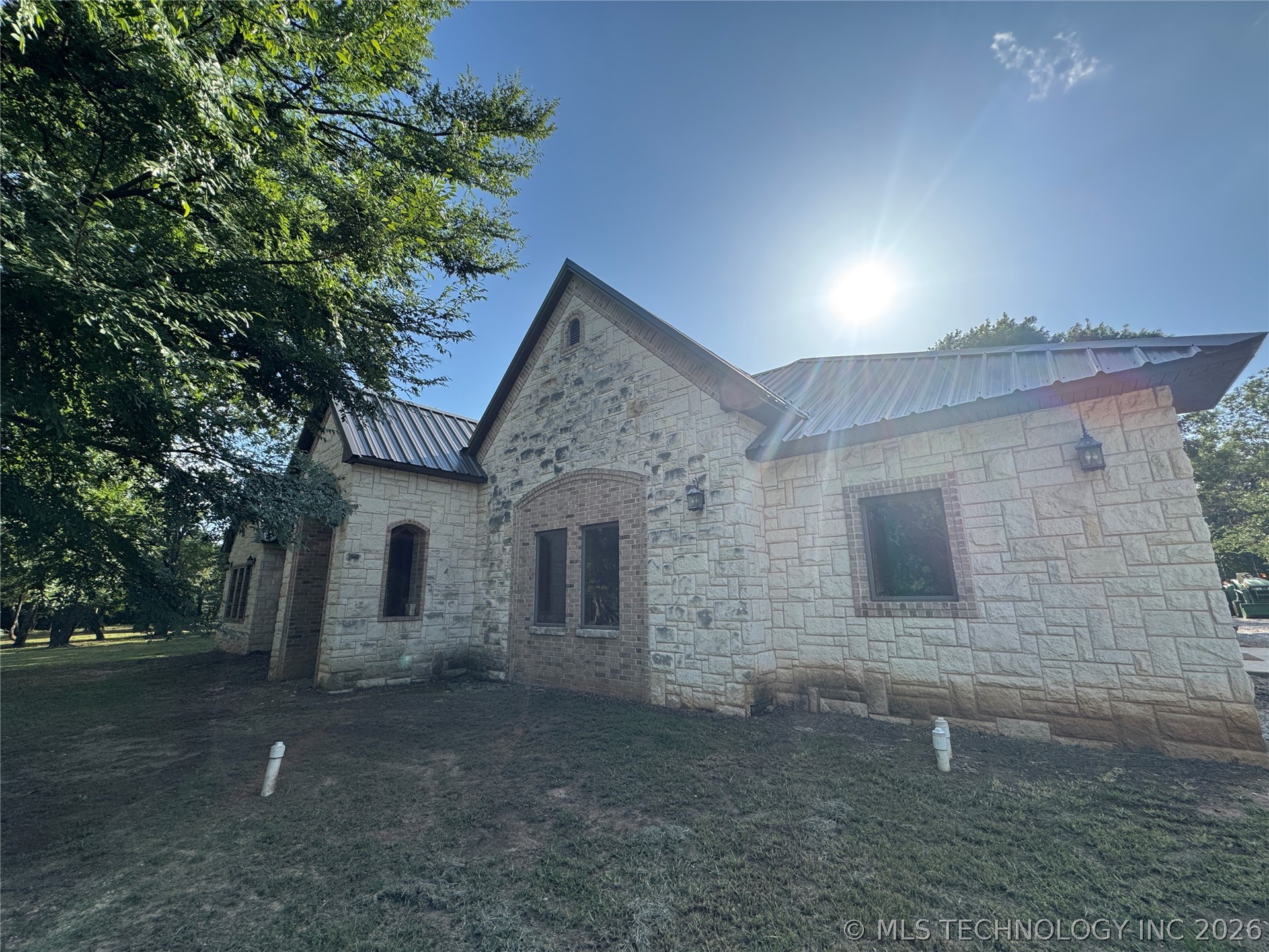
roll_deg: -0.1
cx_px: 634
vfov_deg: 85.7
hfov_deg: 102.1
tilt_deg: +13.6
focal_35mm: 14
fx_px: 513
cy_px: 476
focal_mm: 2.22
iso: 50
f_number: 2.2
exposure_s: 1/968
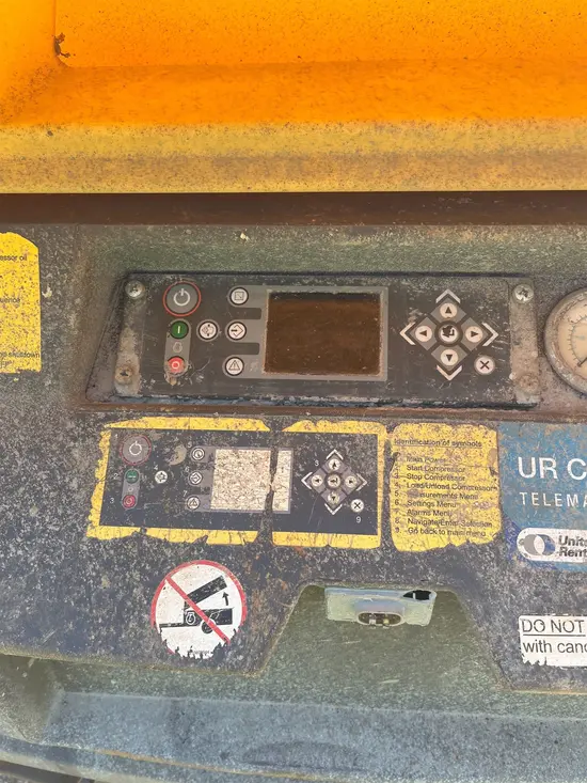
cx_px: 294
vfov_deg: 67.3
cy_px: 392
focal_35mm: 26
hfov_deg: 53.1
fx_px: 588
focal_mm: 5.1
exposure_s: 1/400
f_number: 1.6
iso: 50
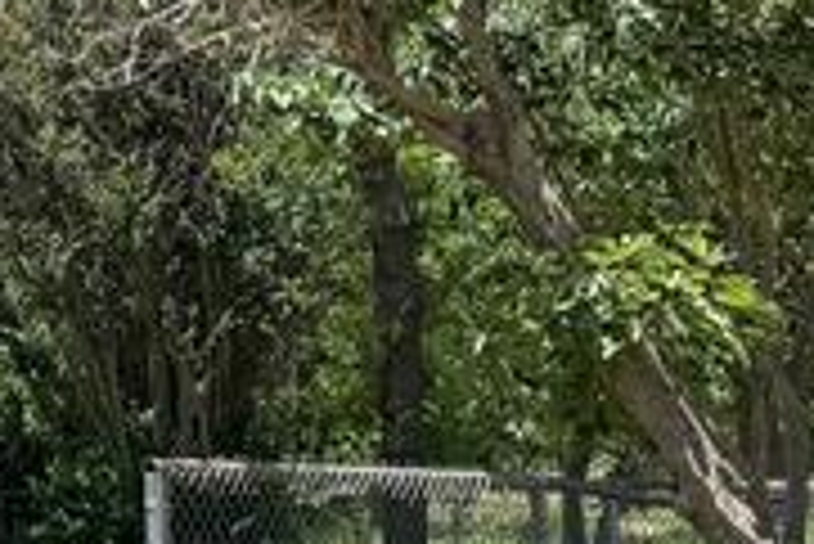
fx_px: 3191
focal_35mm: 141
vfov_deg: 9.6
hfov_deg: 12.7
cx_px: -818
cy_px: 616
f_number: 1.78
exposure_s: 1/3597
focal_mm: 6.76
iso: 80
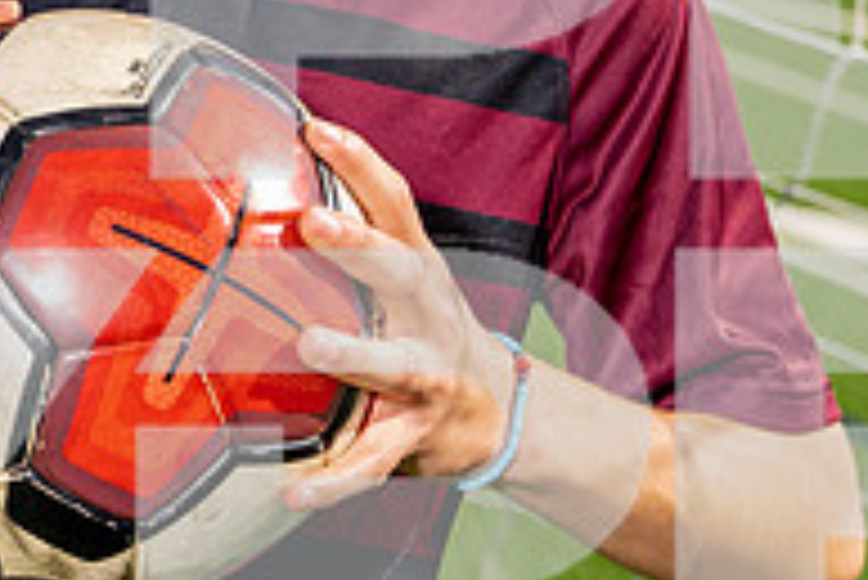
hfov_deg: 15.3
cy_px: -56
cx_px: 63
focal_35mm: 132
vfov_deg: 10.3
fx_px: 3185
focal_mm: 44
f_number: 4
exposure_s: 1/1000
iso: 100
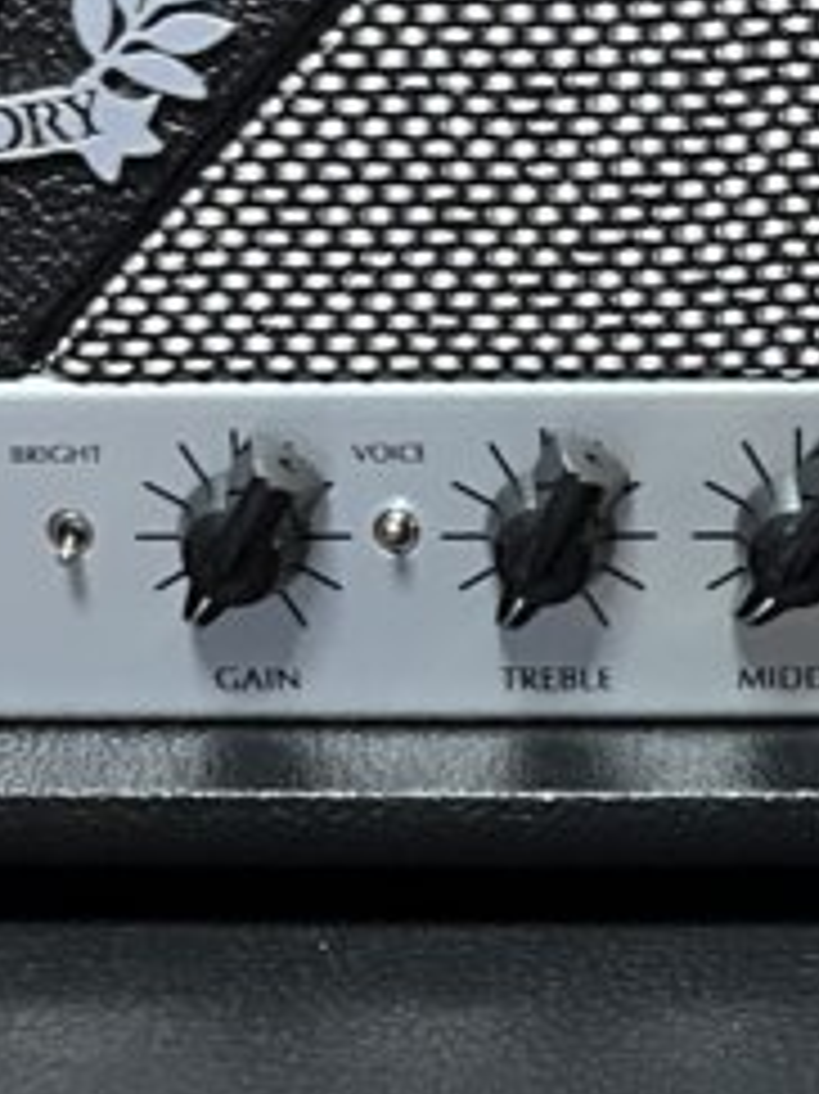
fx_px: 3599
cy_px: 1371
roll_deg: -0.5
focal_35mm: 114
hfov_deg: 12.8
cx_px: 855
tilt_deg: -28.9
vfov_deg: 16.4
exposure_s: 1/32
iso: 640
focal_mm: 5.7
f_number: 1.5
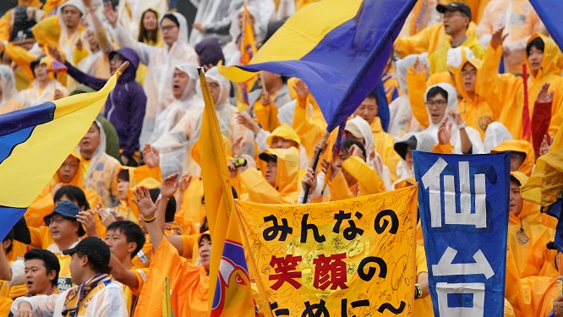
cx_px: 299
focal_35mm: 215
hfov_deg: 10.0
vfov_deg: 5.7
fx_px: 3210
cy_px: 196
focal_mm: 171
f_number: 5.6
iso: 1600
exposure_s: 1/1600
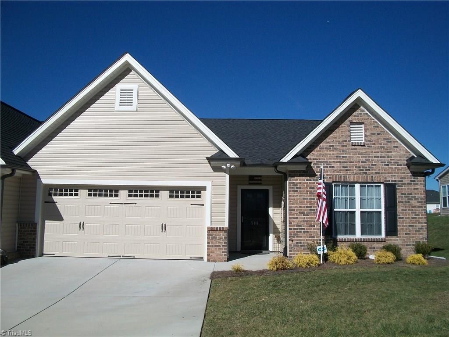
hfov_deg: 56.8
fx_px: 415
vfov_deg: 44.2
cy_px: 168
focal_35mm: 32
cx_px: 224
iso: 80
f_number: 5.5
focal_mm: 5.7
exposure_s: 1/800
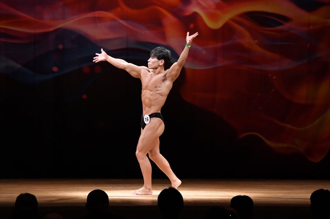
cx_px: 165
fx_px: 1851
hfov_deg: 10.2
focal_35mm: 202
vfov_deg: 6.8
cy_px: 110
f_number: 5.6
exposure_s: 1/400
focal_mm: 135
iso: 4000
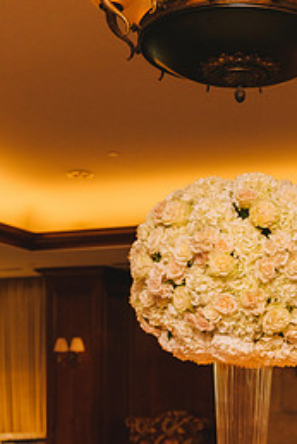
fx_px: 816
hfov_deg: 20.3
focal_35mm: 66
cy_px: 379
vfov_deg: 29.5
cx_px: 256
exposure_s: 1/160
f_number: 2.8
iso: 1250
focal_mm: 38
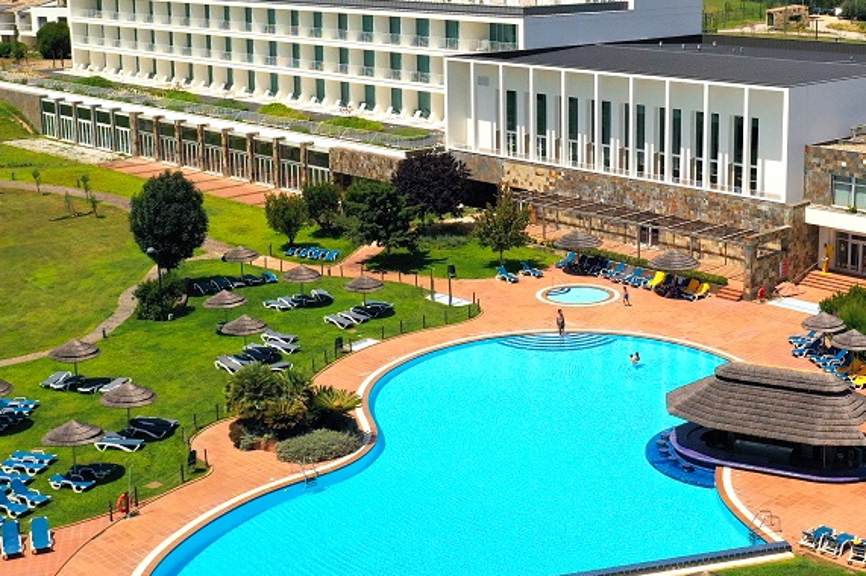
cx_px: 584
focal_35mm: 53
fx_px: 1274
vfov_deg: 25.4
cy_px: 196
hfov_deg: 37.1
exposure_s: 1/160
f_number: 4.5
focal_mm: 10.26
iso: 400
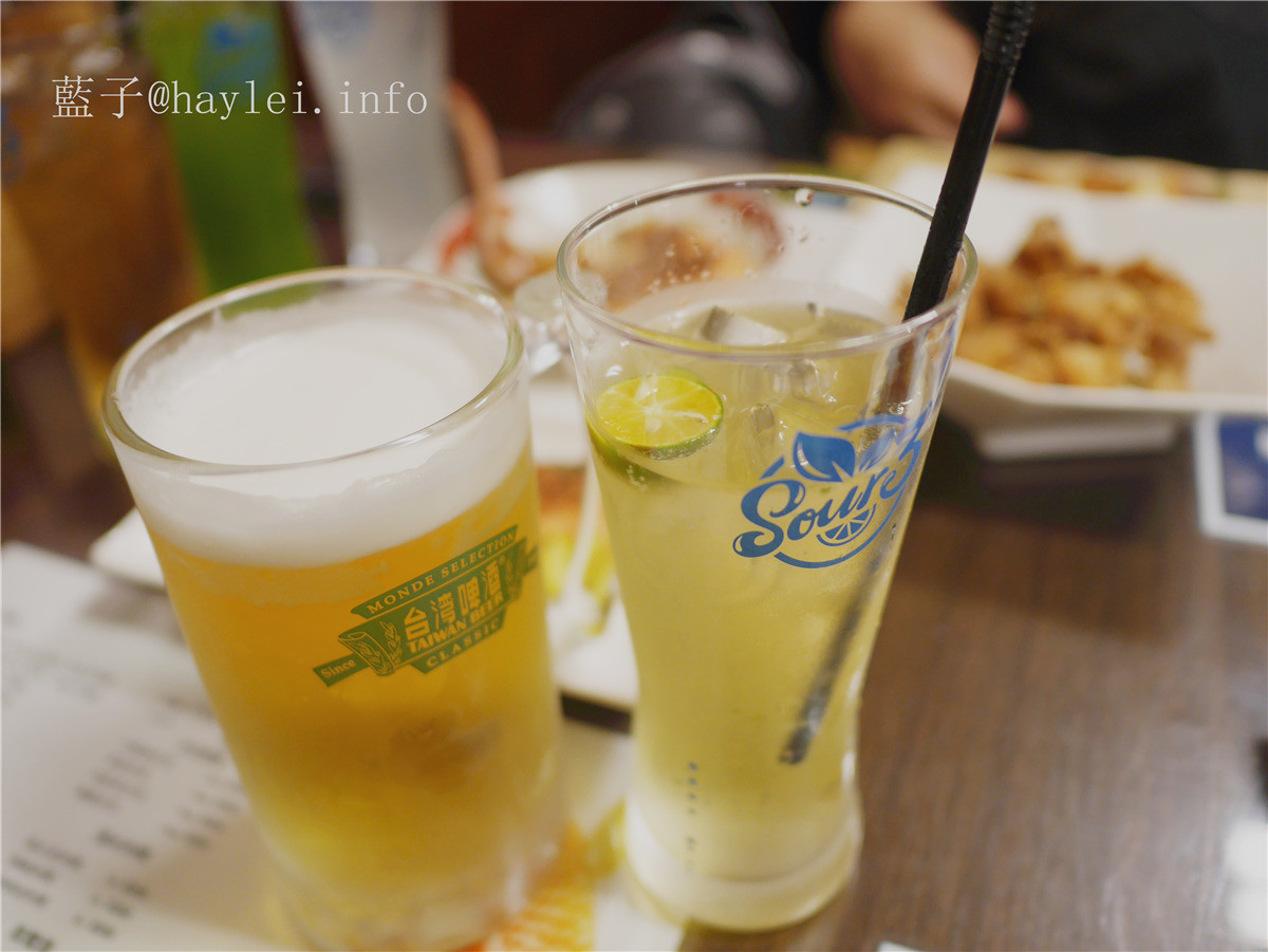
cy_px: 476
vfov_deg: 46.8
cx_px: 634
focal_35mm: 30
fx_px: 1099
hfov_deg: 59.9
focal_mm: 15
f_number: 1.7
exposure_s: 1/60
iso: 400
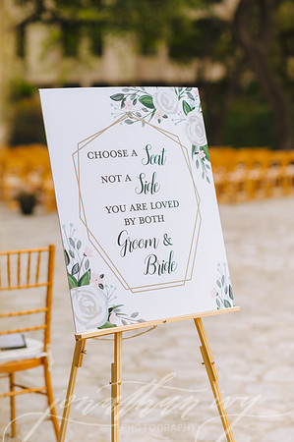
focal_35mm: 85
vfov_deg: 23.9
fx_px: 1044
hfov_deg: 16.0
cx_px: 147
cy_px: 221
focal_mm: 85
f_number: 2
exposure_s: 1/3200
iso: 200
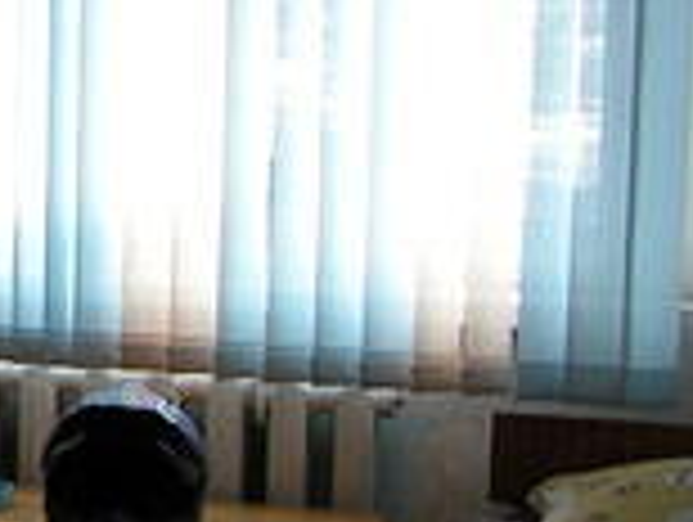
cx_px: -742
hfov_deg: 12.0
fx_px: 2907
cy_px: 274
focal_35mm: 145
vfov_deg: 10.3
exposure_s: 1/16
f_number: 2.8
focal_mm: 8.9
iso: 100
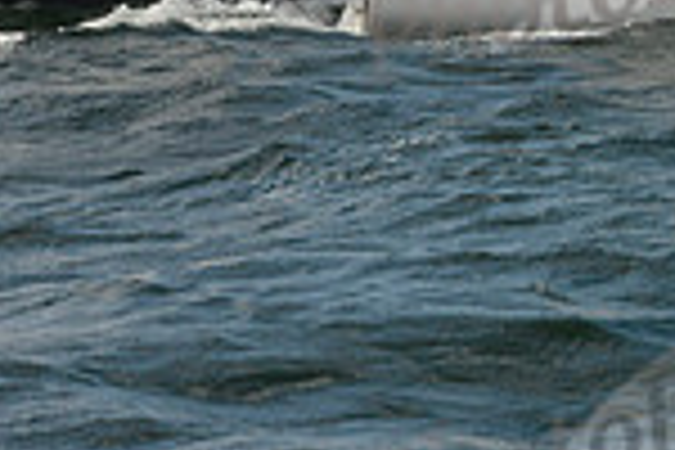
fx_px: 5062
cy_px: -331
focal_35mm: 270
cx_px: 1228
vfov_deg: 5.0
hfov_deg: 7.4
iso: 400
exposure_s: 1/1000
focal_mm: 70
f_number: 11
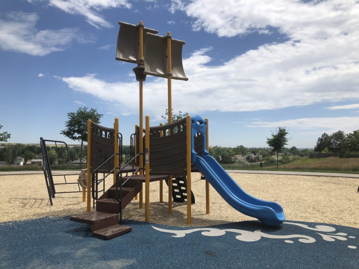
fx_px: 290
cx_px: 180
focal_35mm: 28
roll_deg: +0.8
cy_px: 134
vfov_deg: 49.7
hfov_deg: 63.4
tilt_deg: +3.9
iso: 25
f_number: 1.8
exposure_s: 1/3690
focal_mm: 3.99
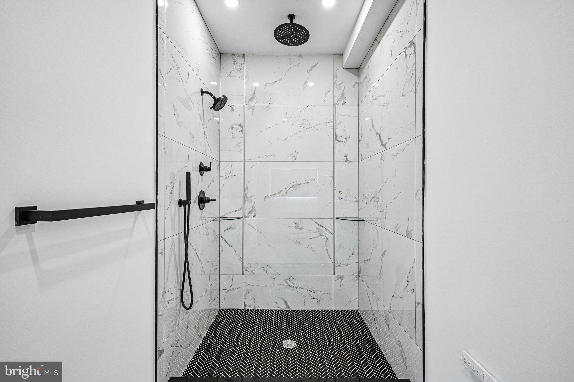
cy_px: 191
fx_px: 255
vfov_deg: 73.7
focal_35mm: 16
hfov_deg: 96.7
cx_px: 287
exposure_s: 1/40
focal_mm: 16
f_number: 8
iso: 800
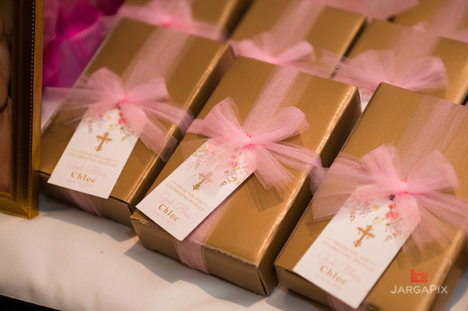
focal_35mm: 70
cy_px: 156
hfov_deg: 28.9
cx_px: 234
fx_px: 909
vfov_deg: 19.4
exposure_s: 1/125
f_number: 3.2
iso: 1000
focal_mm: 70
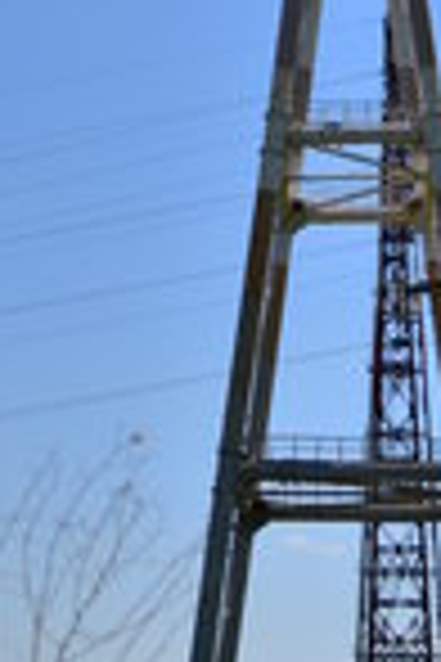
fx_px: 2095
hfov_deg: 12.0
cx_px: 290
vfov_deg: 17.6
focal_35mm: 114
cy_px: 18
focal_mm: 28
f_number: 4.5
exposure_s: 1/4000
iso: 200
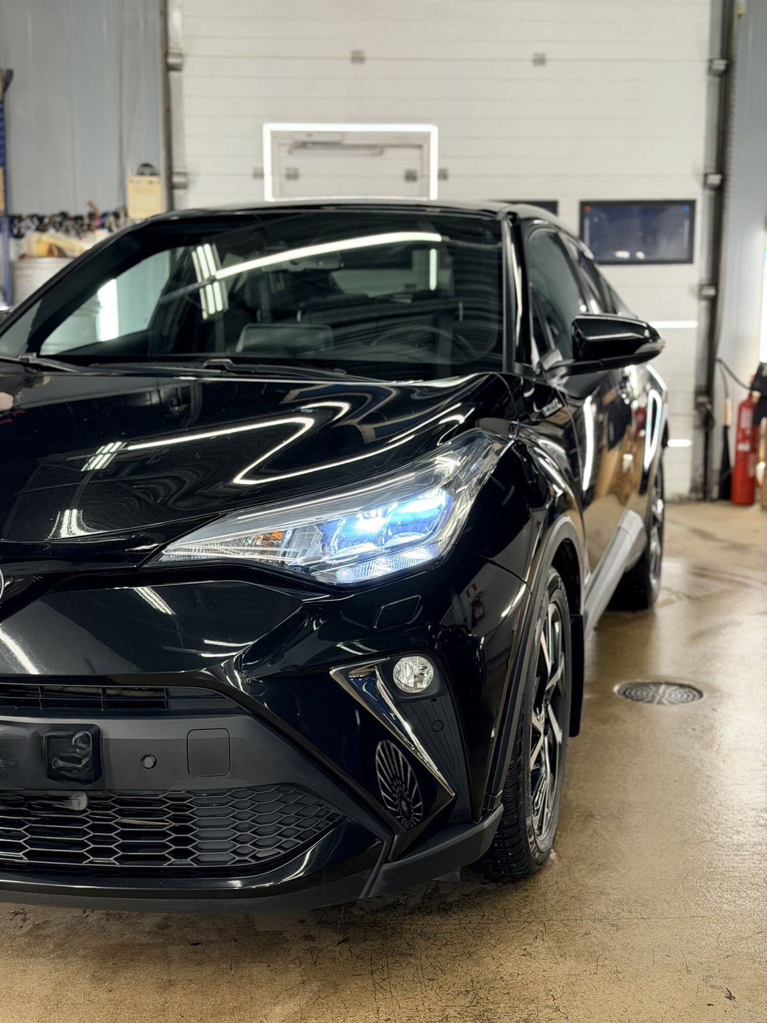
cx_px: 384
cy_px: 512
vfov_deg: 39.7
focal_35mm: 48
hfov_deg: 30.3
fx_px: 1418
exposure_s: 1/100
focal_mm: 6.76
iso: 64
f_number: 1.78
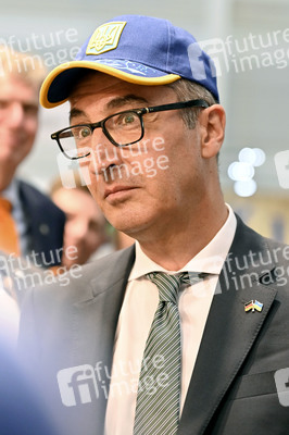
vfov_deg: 28.9
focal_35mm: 70
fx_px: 844
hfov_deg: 19.4
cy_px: 218
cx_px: 144
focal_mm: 70
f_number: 2.8
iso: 3200
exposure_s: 1/320
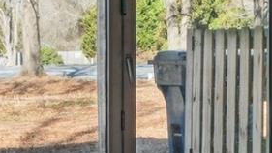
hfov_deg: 13.8
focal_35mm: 128
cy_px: 45
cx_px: 570
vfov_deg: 9.5
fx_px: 924
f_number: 11
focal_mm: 16.8
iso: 100
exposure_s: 1/10
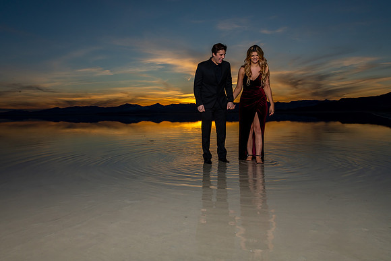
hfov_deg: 65.7
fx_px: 302
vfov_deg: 46.5
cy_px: 110
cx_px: 179
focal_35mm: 28
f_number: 18
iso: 200
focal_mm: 24
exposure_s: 1/200
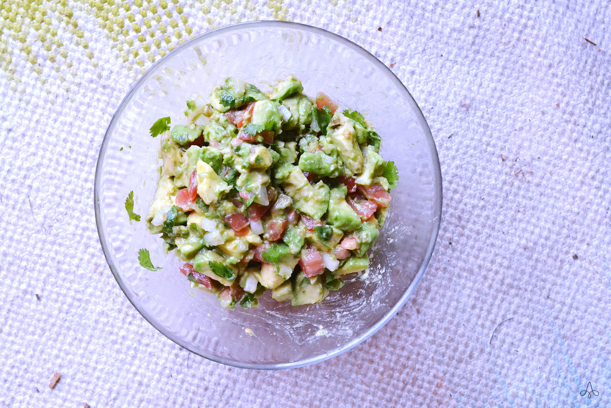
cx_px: 306
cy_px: 204
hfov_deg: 33.4
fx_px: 1018
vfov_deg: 22.6
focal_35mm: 60
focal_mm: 40
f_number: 7.1
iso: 3200
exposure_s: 1/200
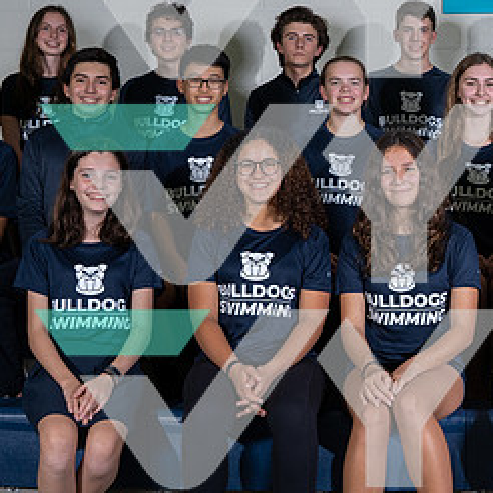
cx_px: 443
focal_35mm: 61
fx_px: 983
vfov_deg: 28.1
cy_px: 184
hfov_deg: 27.2
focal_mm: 24
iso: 400
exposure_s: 1/250
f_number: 7.1
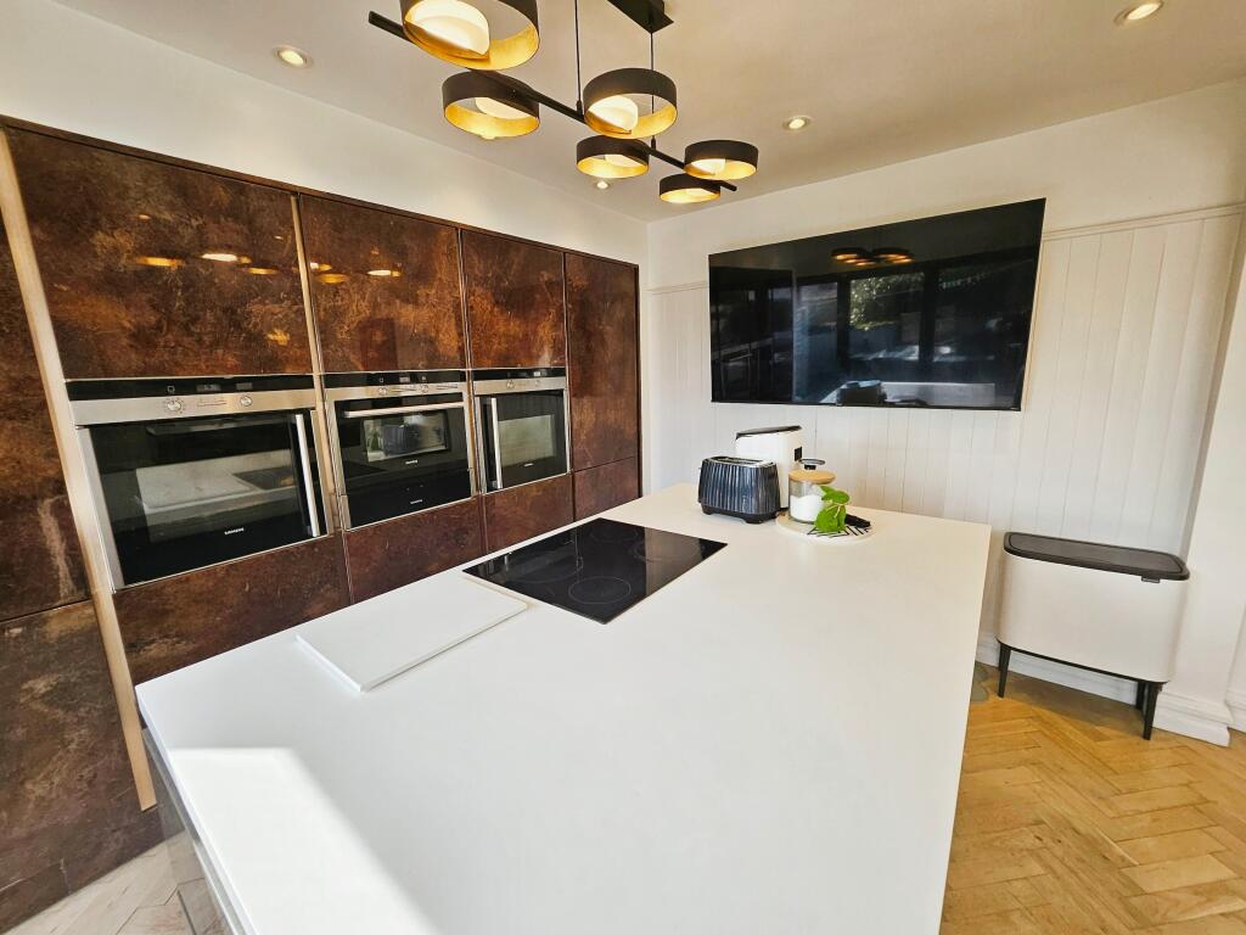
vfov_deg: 89.9
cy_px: 468
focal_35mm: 13
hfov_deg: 106.2
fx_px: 468
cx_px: 623
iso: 32
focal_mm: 1.7
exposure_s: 1/129
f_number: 2.2
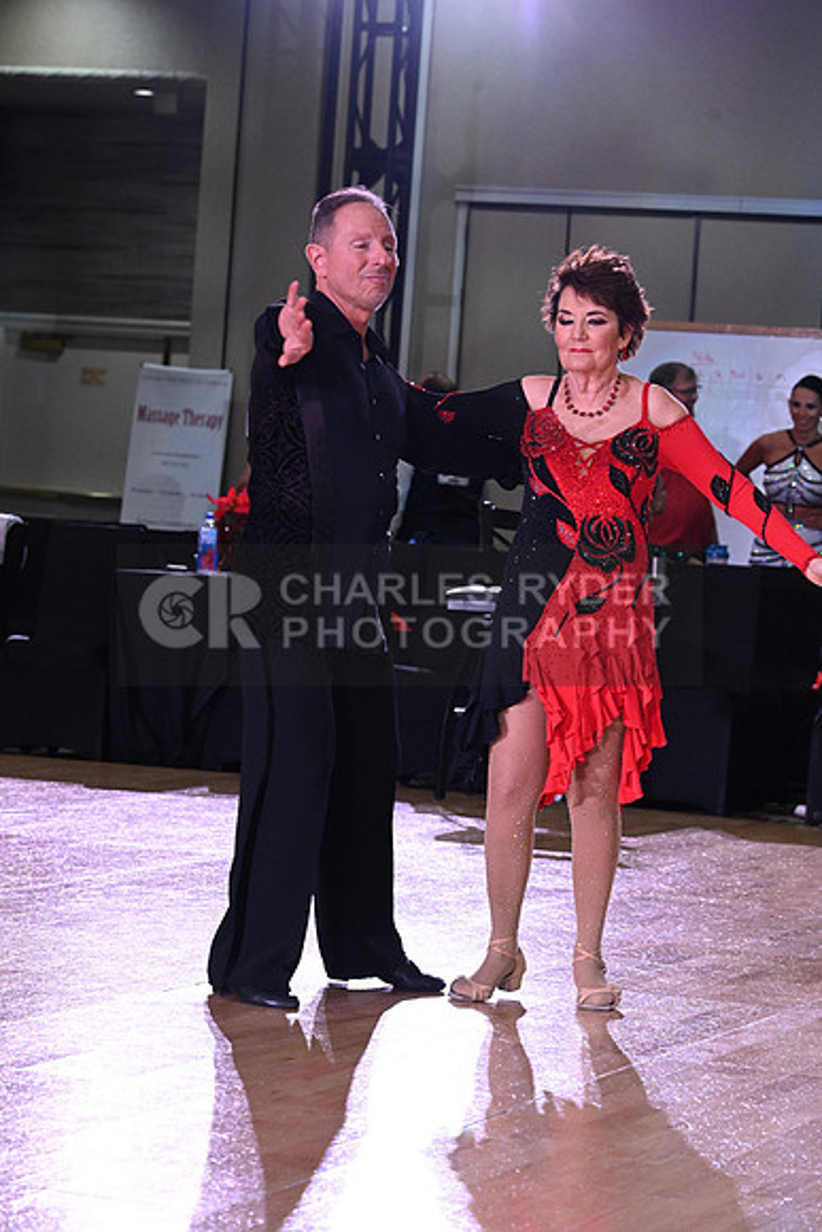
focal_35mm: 120
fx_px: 4107
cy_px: 616
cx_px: 411
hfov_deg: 11.4
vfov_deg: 17.1
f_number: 7.1
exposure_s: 1/320
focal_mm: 120
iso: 5000
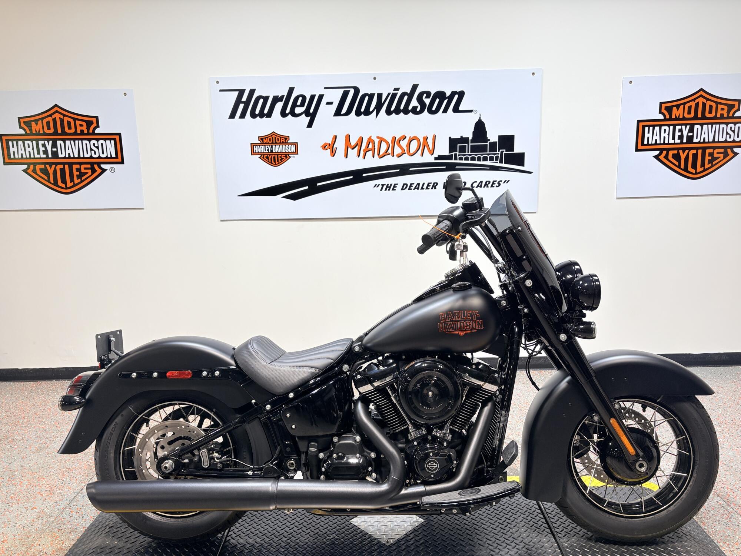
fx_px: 557
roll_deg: +2.3
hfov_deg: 67.3
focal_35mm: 26
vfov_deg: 53.1
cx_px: 370
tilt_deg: -10.4
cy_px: 278
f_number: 1.6
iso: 32
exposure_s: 1/120
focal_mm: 5.96
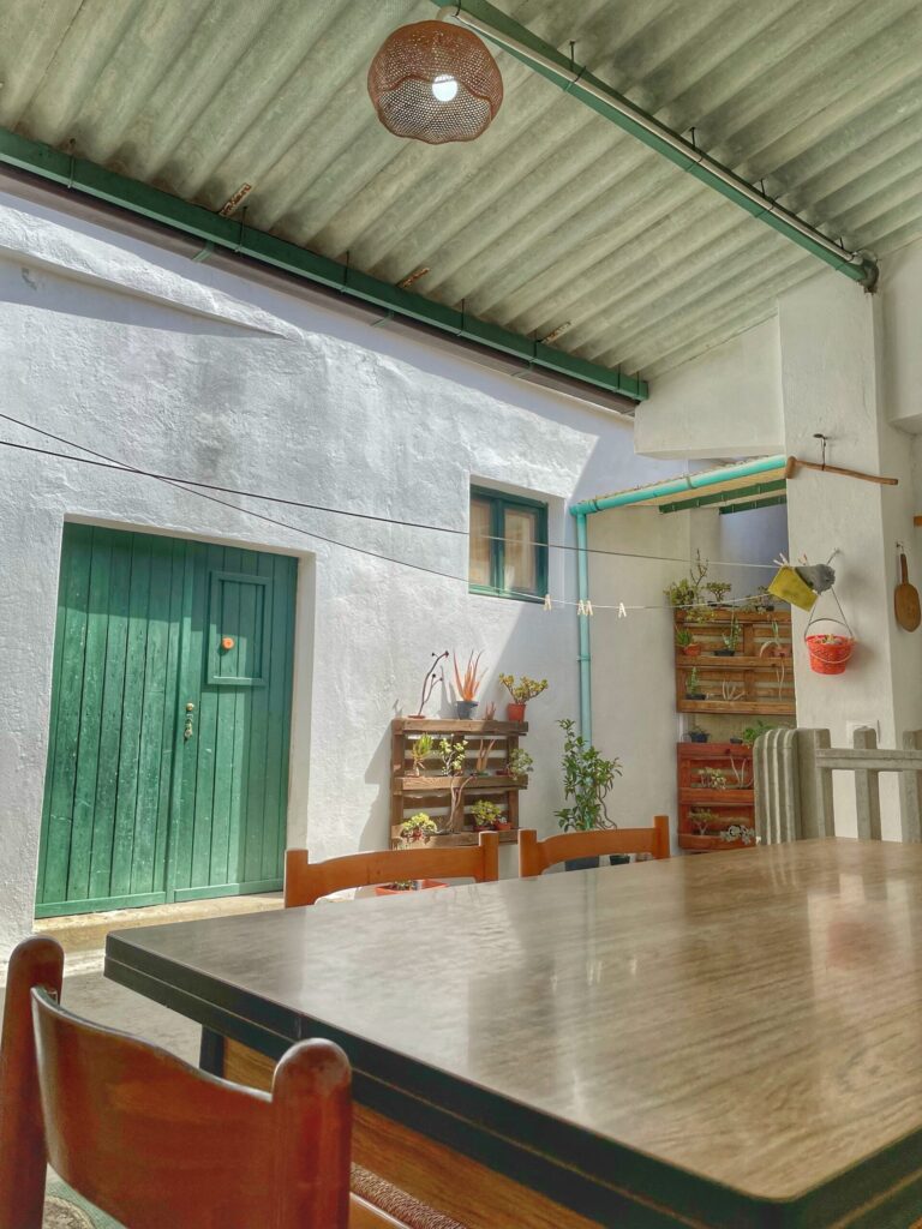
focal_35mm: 26
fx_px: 923
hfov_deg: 53.1
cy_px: 614
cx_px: 461
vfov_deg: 67.3
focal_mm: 4.2
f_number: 1.6
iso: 32
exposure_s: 1/3125
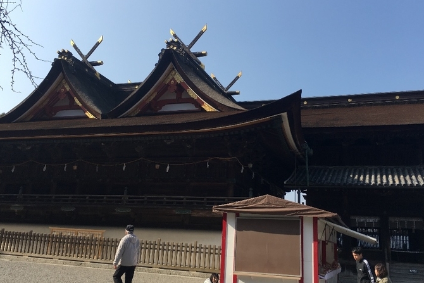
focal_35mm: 36
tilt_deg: +17.0
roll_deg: -2.9
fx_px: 424
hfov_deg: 53.1
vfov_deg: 36.8
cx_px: 227
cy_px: 122
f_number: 2.2
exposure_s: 1/927
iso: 25
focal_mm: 4.15
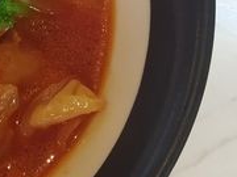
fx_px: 835
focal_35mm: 122
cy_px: 22
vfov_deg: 12.1
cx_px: -26
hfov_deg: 15.7
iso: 244
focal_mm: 4.71
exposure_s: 1/50
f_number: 1.79
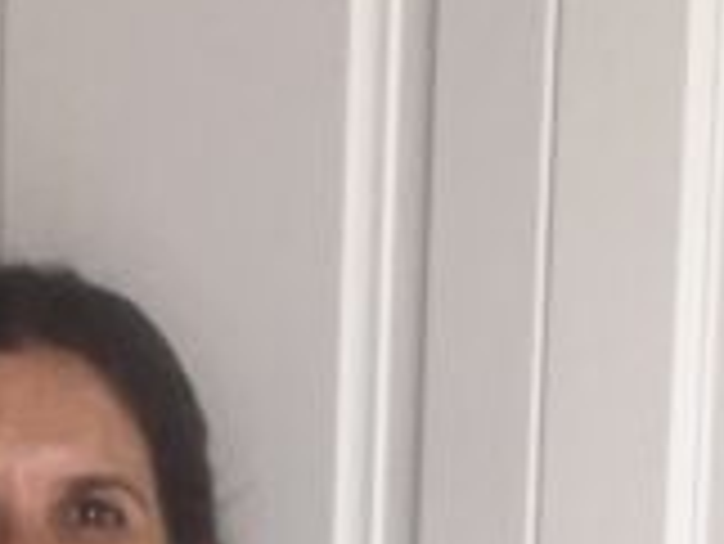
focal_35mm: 146
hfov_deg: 13.3
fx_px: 3056
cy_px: 1380
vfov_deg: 9.0
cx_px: -13
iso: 100
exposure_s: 1/73
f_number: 2.2
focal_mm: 2.71
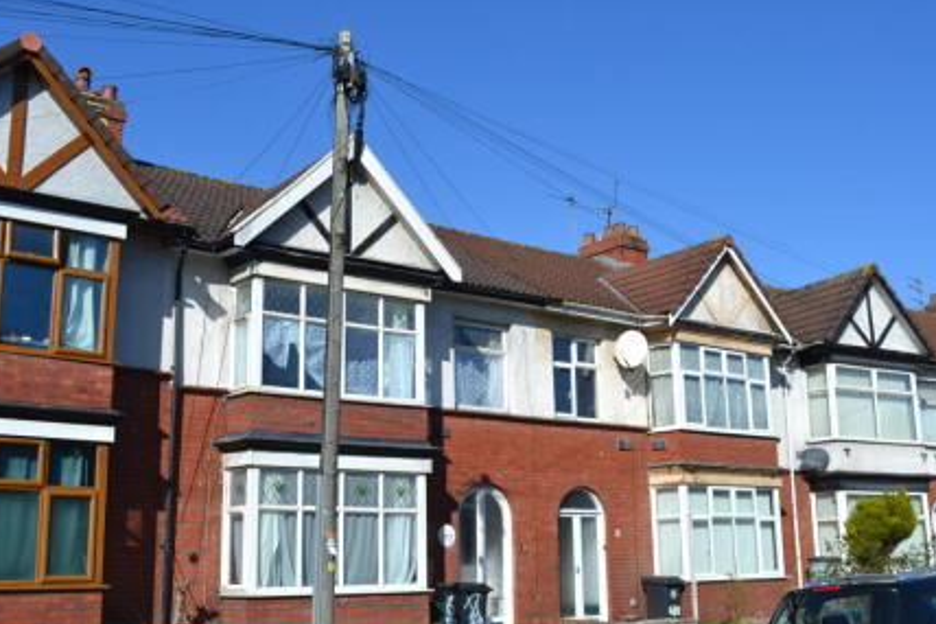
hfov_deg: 48.5
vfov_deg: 33.4
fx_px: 1040
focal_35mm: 40
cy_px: 325
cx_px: 451
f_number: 8
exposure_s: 1/250
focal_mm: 24
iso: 100
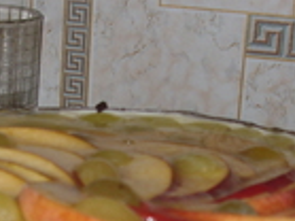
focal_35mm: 123
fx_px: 1047
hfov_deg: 16.0
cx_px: 125
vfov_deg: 11.7
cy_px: 280
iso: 50
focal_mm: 6.3
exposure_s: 1/30
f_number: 2.8
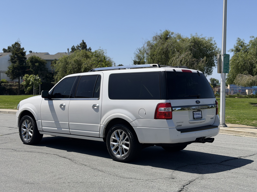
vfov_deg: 30.3
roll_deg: +0.2
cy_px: 96
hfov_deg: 39.7
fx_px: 356
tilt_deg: -0.6
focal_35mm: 48
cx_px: 128
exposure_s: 1/7143
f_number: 1.78
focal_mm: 6.76
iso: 80
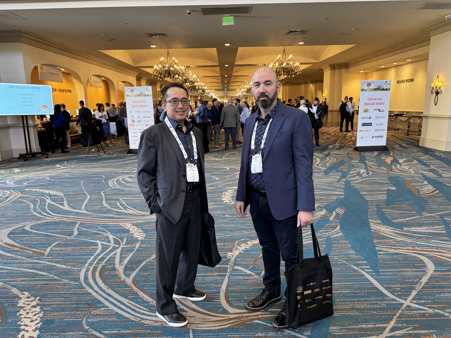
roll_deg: +1.6
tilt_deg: -13.0
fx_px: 313
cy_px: 169
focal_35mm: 24
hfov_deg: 71.6
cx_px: 226
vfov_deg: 56.8
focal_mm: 6.76
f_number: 1.78
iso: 400
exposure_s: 1/60
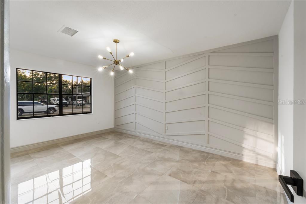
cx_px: 153
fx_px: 127
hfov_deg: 100.4
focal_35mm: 15
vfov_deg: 77.3
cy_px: 102
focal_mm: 10
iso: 320
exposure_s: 1/20
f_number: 18
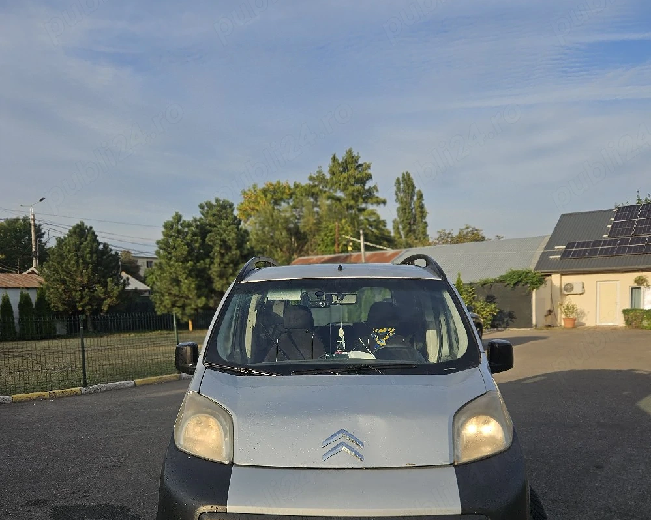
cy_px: 350
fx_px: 578
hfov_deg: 58.8
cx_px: 326
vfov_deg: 47.6
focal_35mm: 30
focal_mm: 5.4
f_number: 1.8
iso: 25
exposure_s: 1/2000
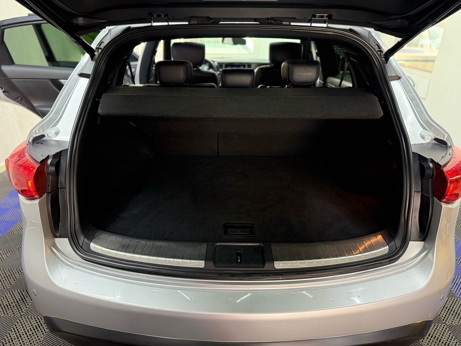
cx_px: 230
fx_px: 320
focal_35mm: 24
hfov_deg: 71.6
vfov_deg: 56.8
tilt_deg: -23.9
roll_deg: -0.9
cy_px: 173
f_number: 1.78
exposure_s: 1/50
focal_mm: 6.76
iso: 400
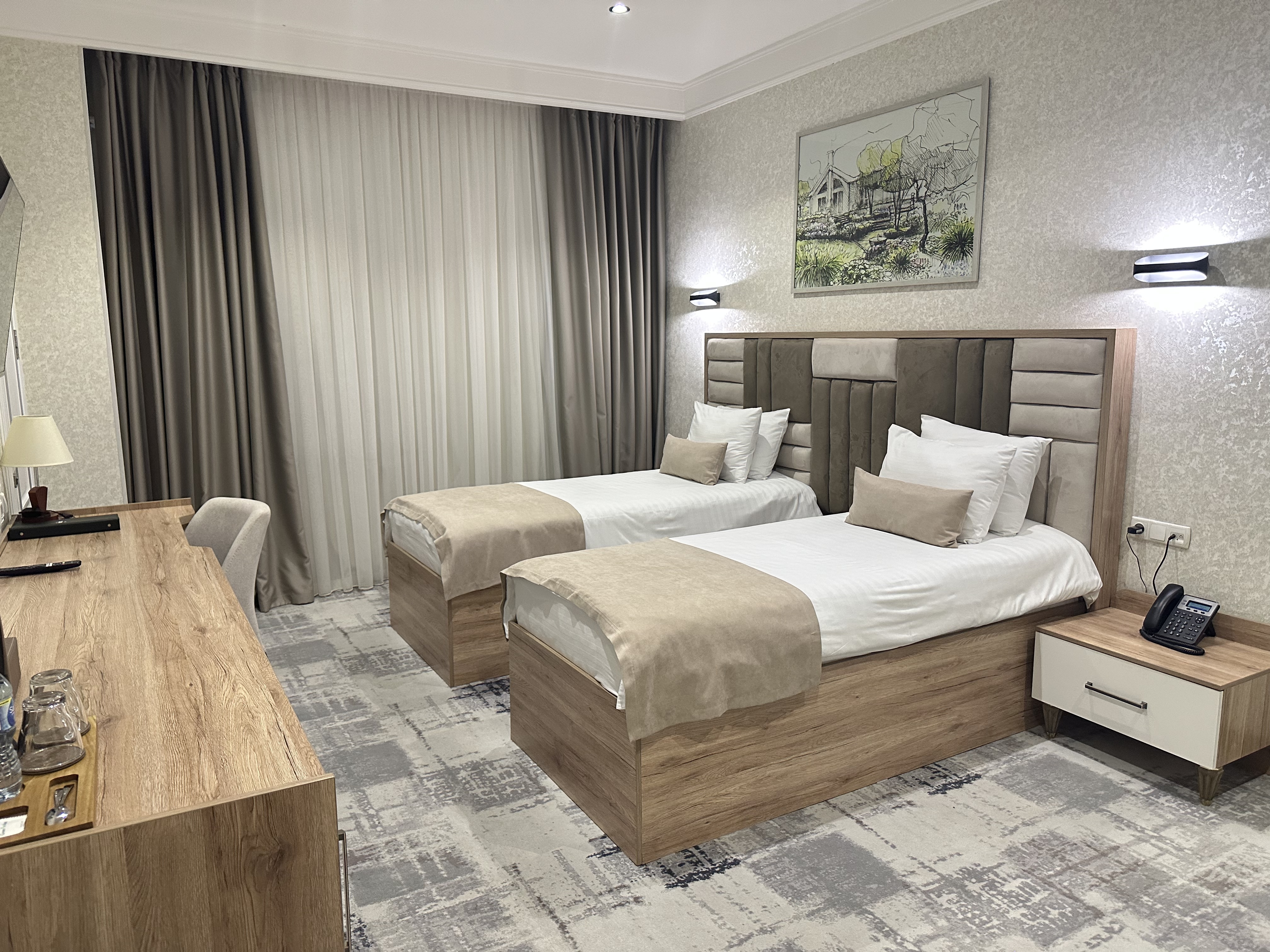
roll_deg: +0.6
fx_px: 881
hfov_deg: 71.6
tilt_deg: -8.7
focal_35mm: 24
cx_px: 635
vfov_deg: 56.8
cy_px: 476
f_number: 1.78
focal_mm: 6.86
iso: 400
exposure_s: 1/50
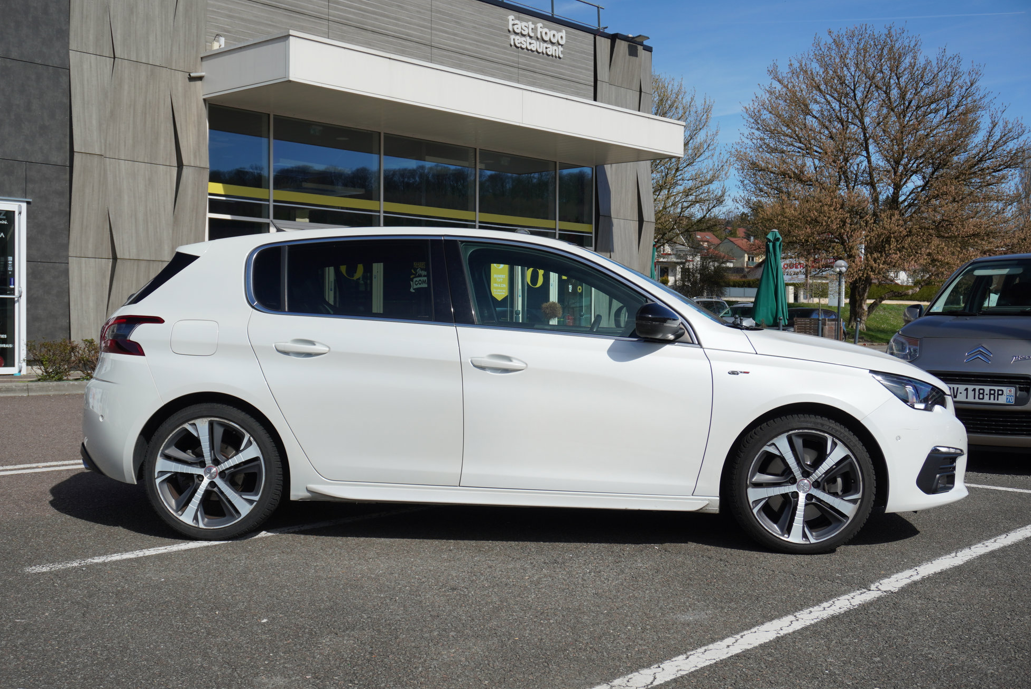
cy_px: 348
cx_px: 503
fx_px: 1146
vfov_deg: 33.5
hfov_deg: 48.4
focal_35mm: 40
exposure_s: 1/400
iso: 100
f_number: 5.6
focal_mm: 26
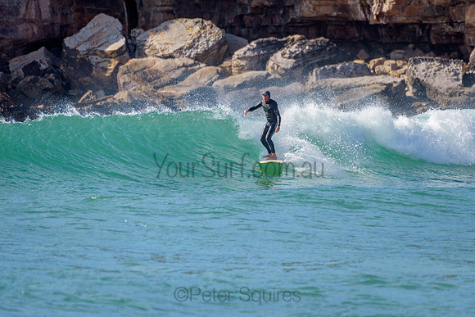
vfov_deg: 2.2
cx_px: 291
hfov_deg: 3.4
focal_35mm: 613
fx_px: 8090
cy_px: 147
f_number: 5.6
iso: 280
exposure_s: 1/2000
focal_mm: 500
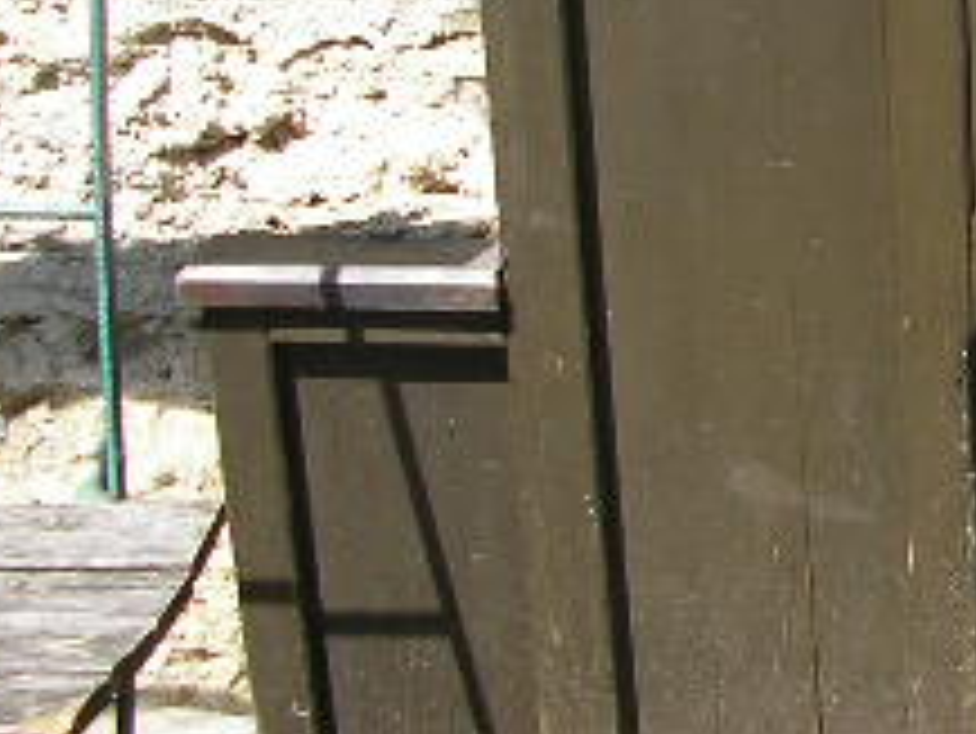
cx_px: 1228
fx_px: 3160
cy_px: 59
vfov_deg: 13.1
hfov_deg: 16.7
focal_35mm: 112
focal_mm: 5.8
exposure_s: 1/203
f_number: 4.1
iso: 50
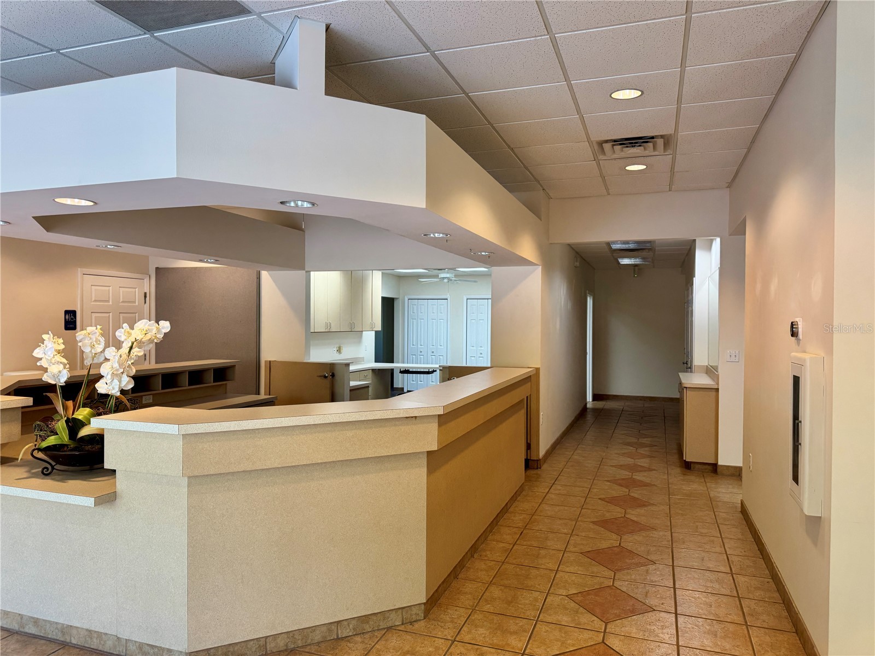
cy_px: 328
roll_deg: -1.1
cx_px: 438
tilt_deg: -1.4
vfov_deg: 56.8
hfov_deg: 71.6
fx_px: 607
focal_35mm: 24
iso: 200
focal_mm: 6.76
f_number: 1.78
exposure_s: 1/120
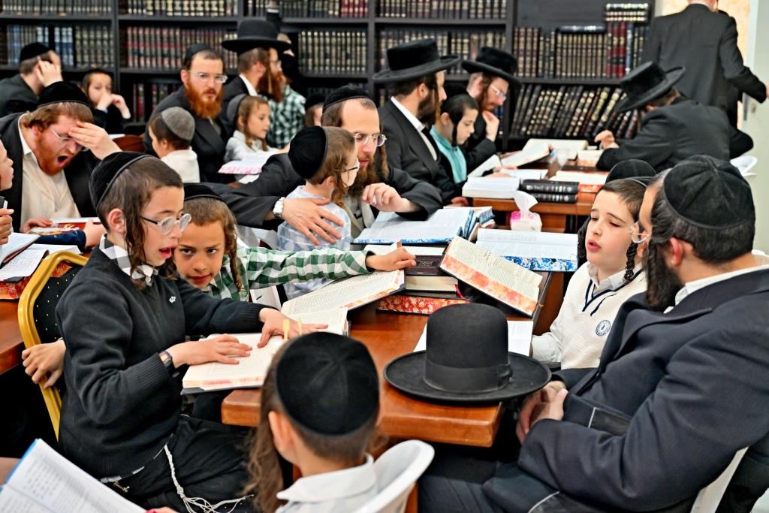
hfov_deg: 36.9
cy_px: 256
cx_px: 384
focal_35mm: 54
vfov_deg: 25.1
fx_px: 1154
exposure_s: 1/200
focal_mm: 54
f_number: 4
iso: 800
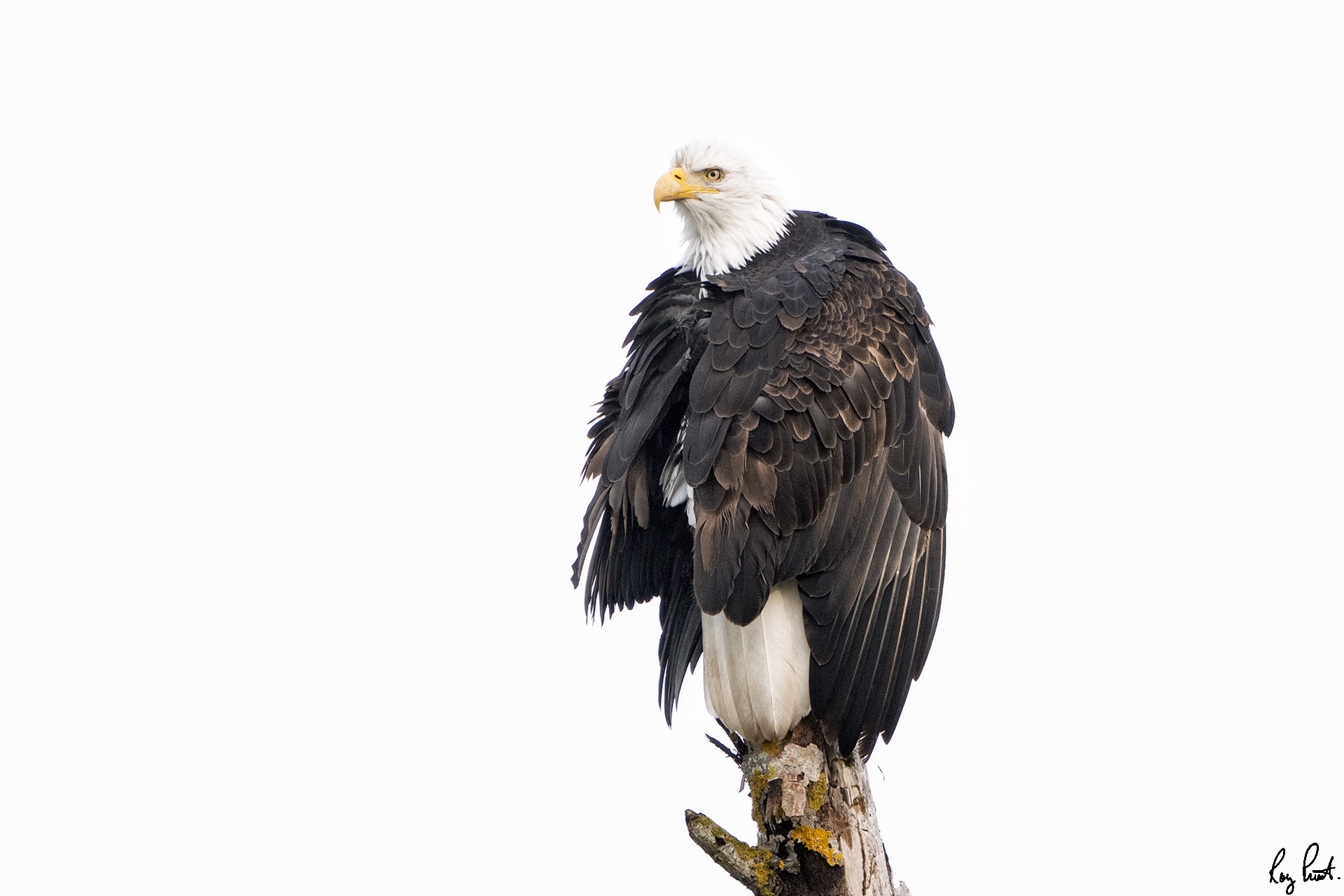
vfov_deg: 2.3
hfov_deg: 3.4
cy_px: 448
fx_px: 22398
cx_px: 672
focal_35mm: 600
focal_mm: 600
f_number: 5.6
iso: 250
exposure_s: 1/400
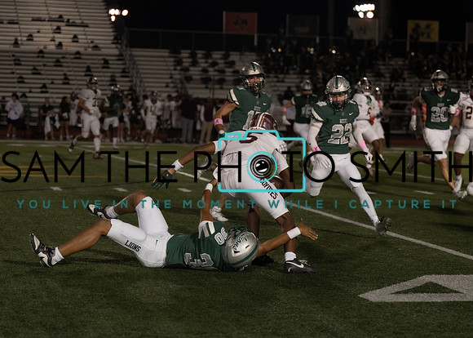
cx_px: 290
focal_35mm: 104
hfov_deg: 19.1
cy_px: 188
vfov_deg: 13.7
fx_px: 1401
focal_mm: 80
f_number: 2.8
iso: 1000
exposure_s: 1/1000
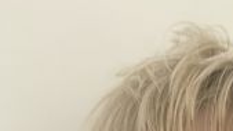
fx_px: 574
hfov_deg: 22.4
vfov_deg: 10.4
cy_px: 357
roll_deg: -0.5
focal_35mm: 93
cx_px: 211
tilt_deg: -7.9
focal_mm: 6.76
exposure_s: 1/60
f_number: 1.78
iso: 640
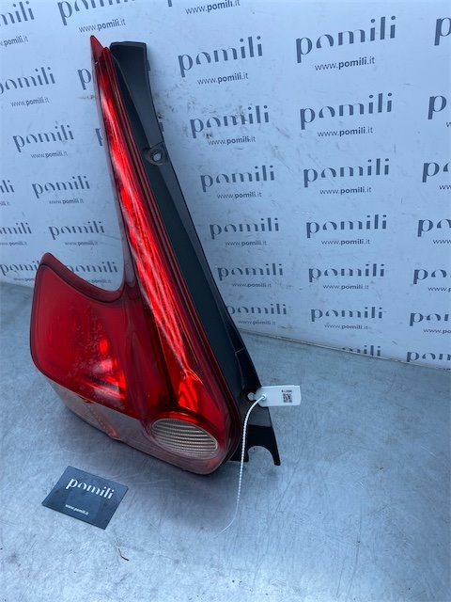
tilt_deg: -38.6
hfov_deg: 53.1
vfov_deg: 67.3
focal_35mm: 26
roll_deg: -0.5
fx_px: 452
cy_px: 301
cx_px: 226
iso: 32
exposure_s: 1/934
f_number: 1.8
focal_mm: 4.25
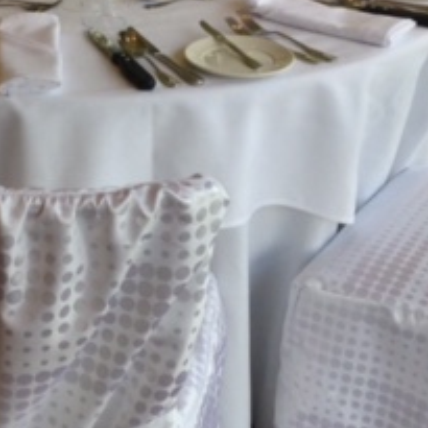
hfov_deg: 18.8
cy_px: 106
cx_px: 63
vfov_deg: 19.0
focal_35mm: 91
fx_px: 1273
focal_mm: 4.12
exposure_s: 1/120
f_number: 2.4
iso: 80
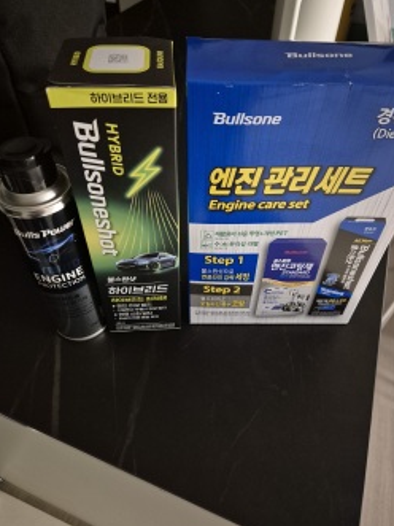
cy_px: 249
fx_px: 380
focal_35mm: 25
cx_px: 211
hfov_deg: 54.8
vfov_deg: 69.4
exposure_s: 1/40
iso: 1600
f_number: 1.8
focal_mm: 5.4
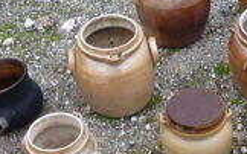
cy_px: 149
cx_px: 181
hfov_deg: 21.9
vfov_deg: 13.7
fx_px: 632
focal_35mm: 94
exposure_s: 1/30
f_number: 3.3
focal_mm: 5.2
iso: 250
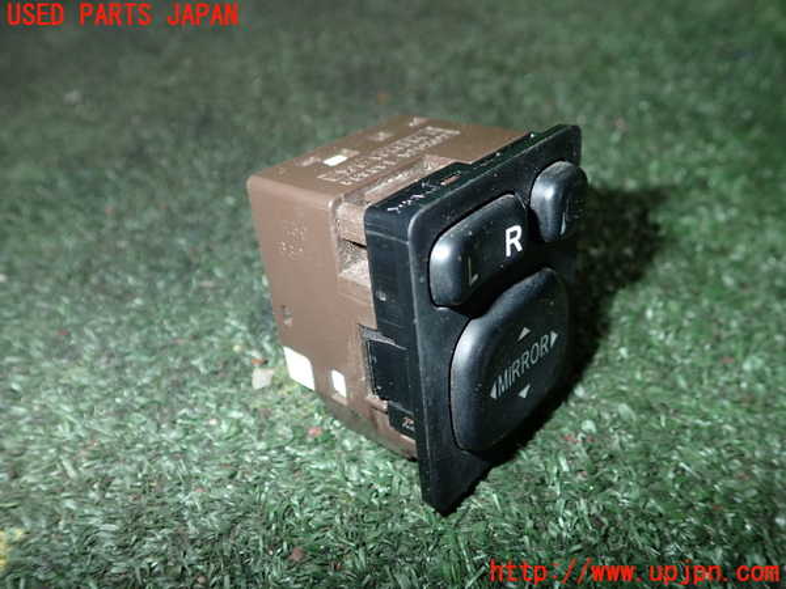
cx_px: 393
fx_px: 681
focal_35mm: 30
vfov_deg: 46.8
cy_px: 294
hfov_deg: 60.0
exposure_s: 1/30
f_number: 6.3
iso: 200
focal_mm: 5.4
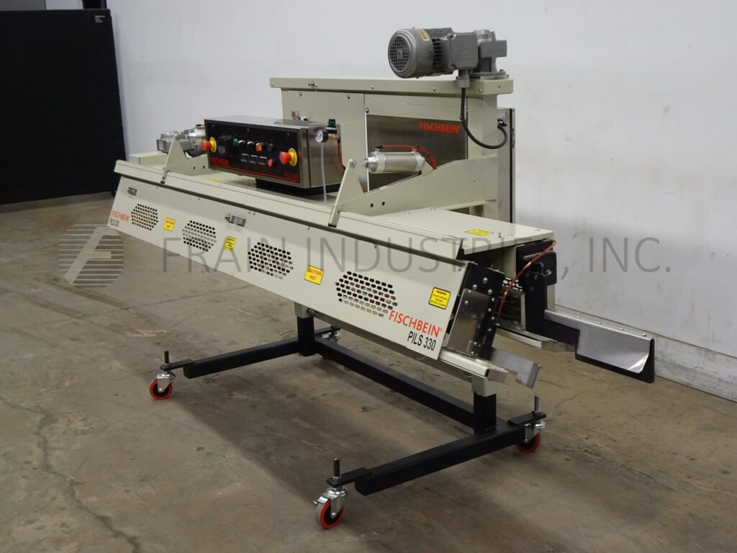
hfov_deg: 43.9
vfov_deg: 33.6
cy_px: 276
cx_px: 368
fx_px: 916
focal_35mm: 43
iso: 200
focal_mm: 7.06
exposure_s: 1/50
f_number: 4
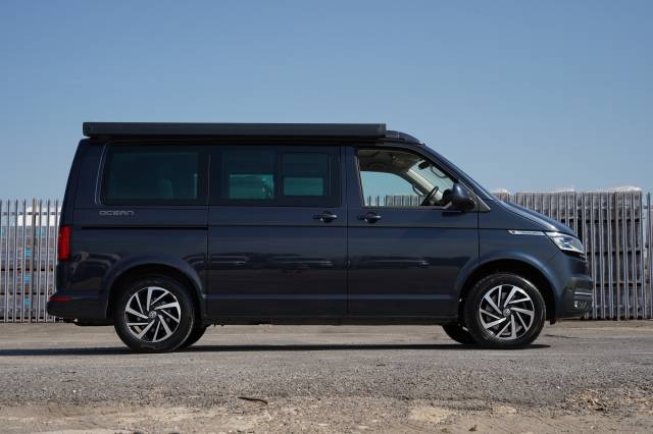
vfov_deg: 23.2
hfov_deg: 34.3
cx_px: 326
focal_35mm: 58
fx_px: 1057
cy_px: 217
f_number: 10
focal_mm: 58.3
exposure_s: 1/320
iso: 320
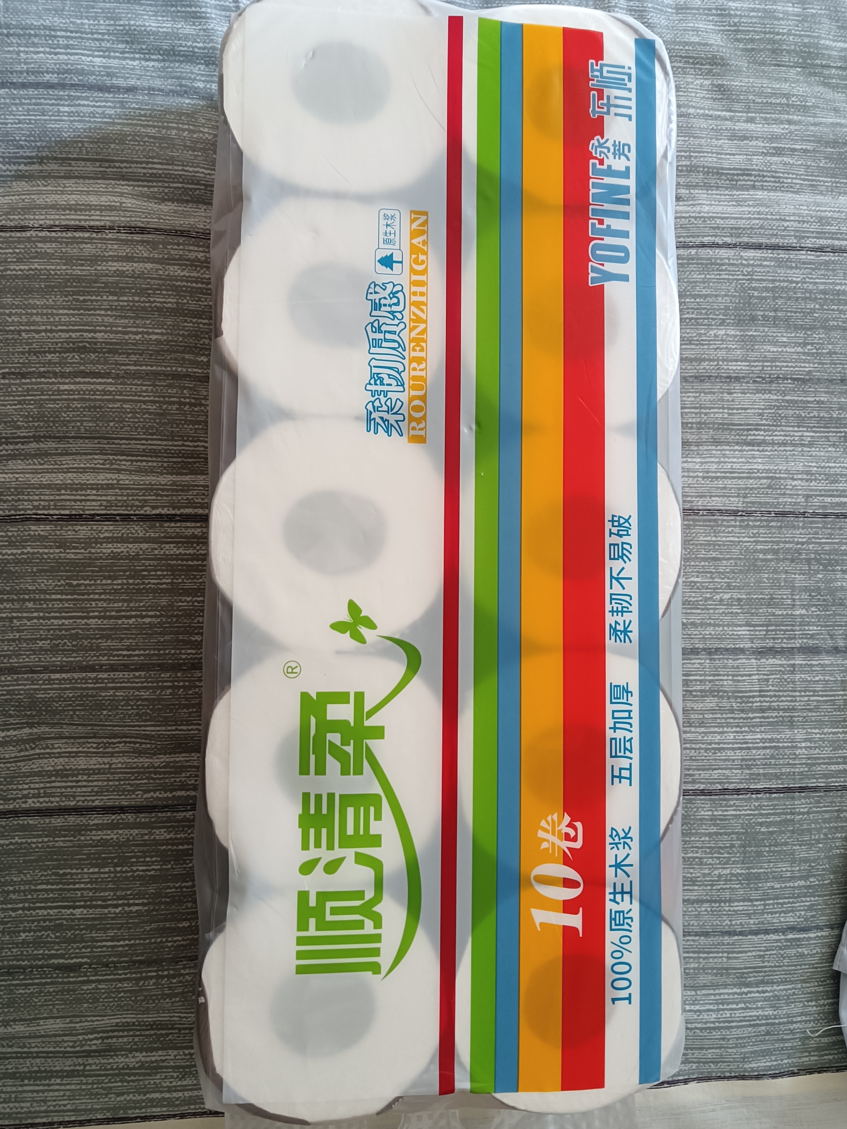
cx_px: 424
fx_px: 881
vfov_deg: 65.3
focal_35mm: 27
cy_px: 564
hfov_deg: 51.4
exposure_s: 1/33.3
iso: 1014
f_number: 1.9
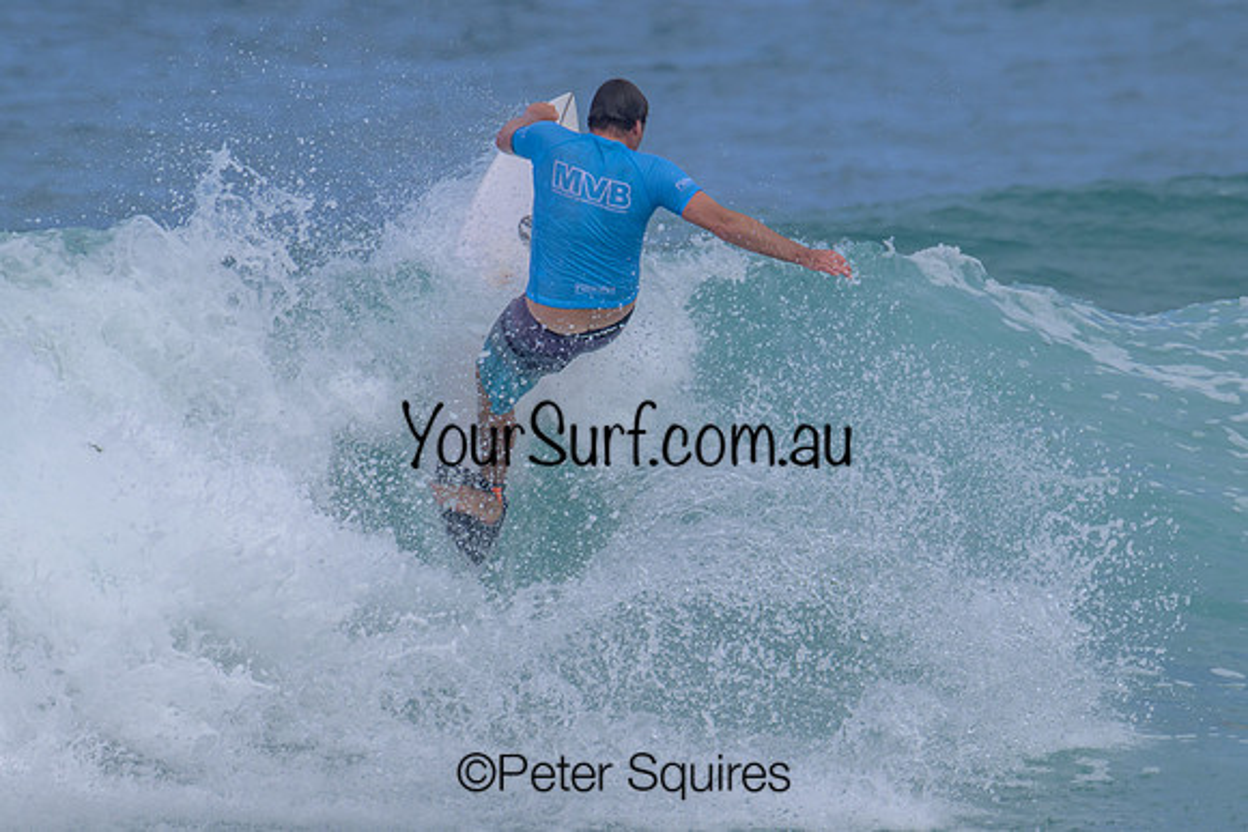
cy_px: 354
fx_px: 37467
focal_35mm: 1081
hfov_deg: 1.9
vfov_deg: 1.3
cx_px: 796
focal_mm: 800
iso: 800
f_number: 11
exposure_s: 1/2000
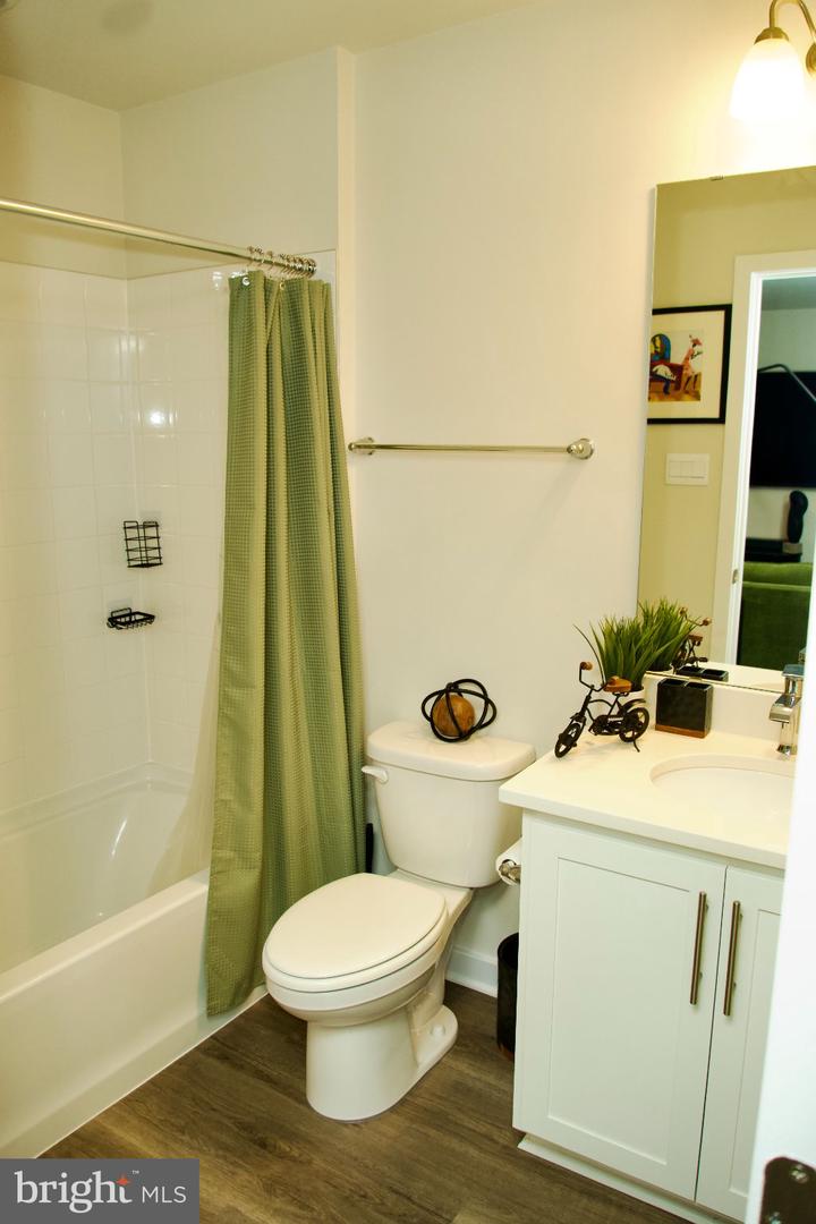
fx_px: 918
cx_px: 408
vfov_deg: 67.4
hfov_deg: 47.9
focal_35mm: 27
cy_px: 612
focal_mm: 18
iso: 1600
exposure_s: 1/160
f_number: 4
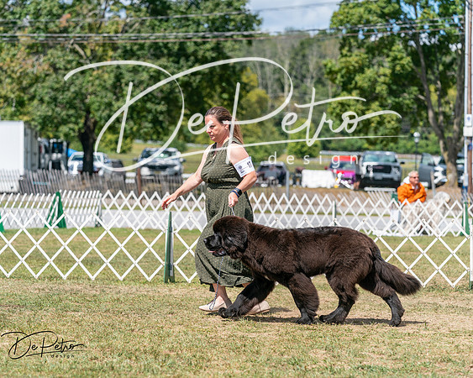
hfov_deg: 14.3
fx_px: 1891
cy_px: 189
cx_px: 236
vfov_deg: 11.4
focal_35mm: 135
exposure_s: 1/1600
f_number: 4.5
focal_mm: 120
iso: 250
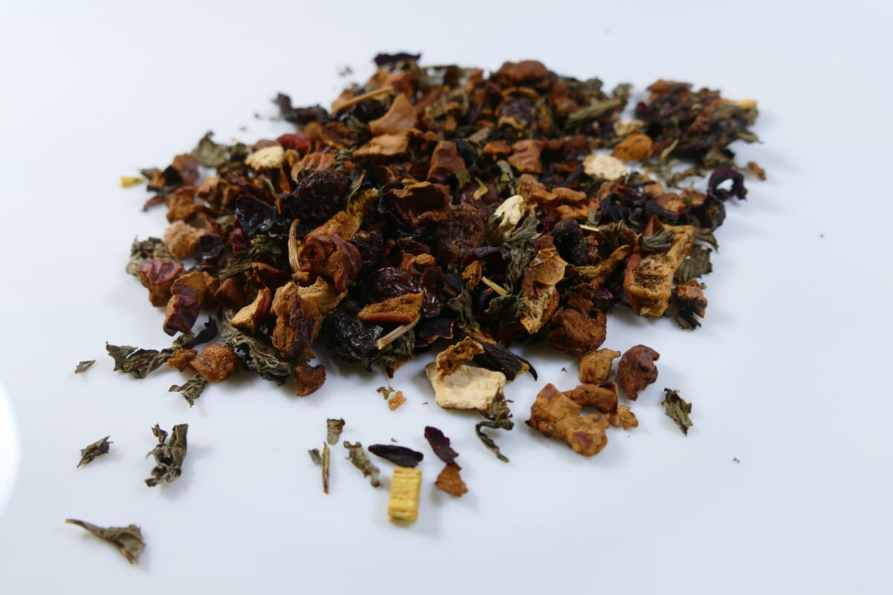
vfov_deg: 43.6
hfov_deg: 61.9
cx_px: 446
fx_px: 744
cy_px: 298
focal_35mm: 30
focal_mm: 11.1
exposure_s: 1/80
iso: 200
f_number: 3
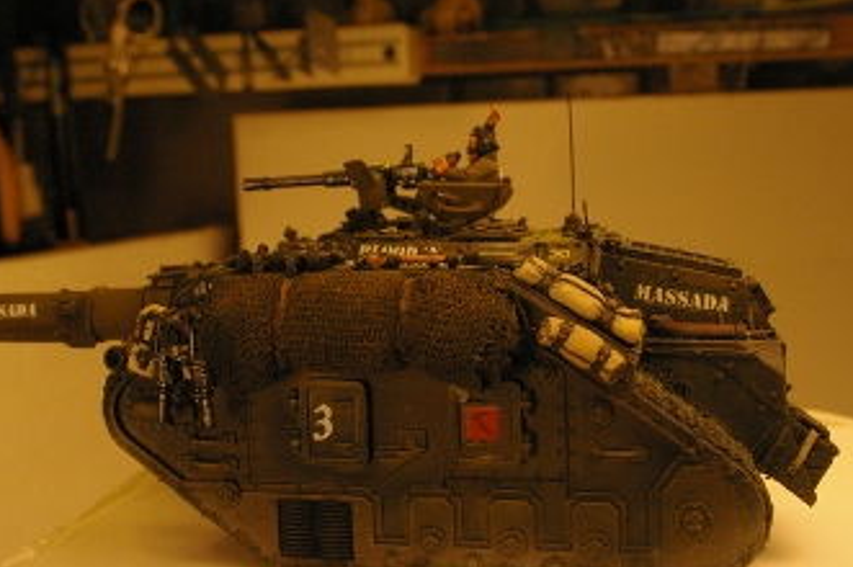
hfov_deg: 45.8
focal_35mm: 43
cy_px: 229
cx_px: 446
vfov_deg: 31.3
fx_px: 1010
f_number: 8
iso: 1600
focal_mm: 21
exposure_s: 1/750
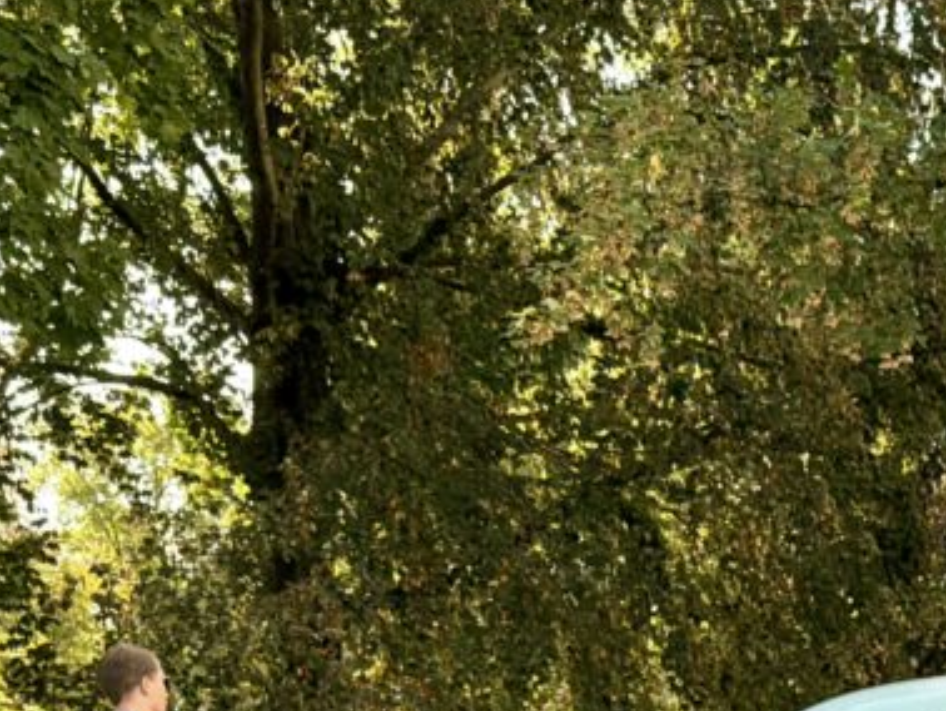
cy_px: 889
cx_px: 1101
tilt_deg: -8.7
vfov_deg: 20.8
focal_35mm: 65
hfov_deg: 26.8
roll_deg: +2.2
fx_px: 1777
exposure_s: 1/3759
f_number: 1.78
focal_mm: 6.76
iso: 400
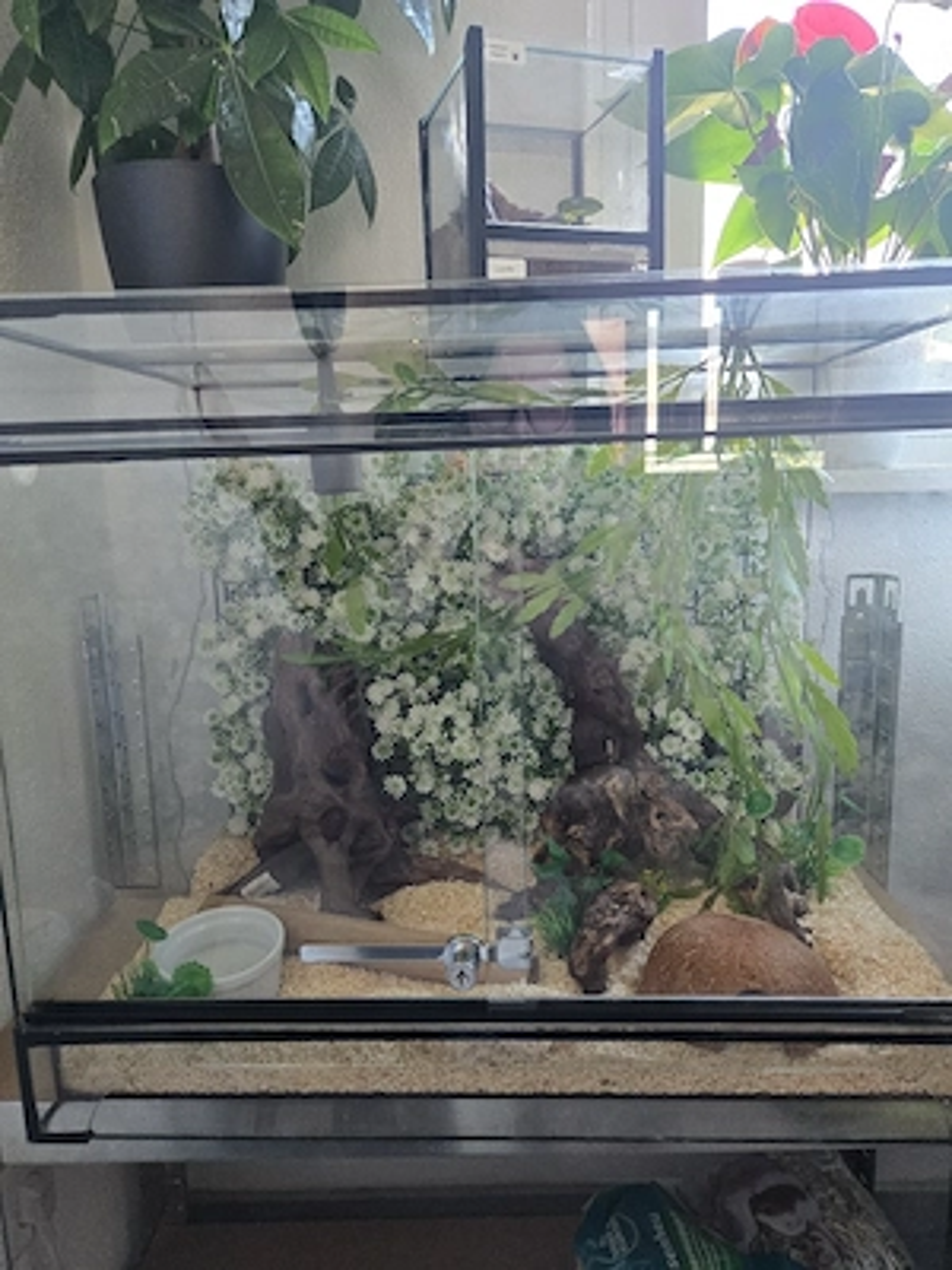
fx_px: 843
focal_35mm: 23
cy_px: 635
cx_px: 476
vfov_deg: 73.9
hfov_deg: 58.9
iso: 500
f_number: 1.8
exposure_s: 1/101
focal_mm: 5.4
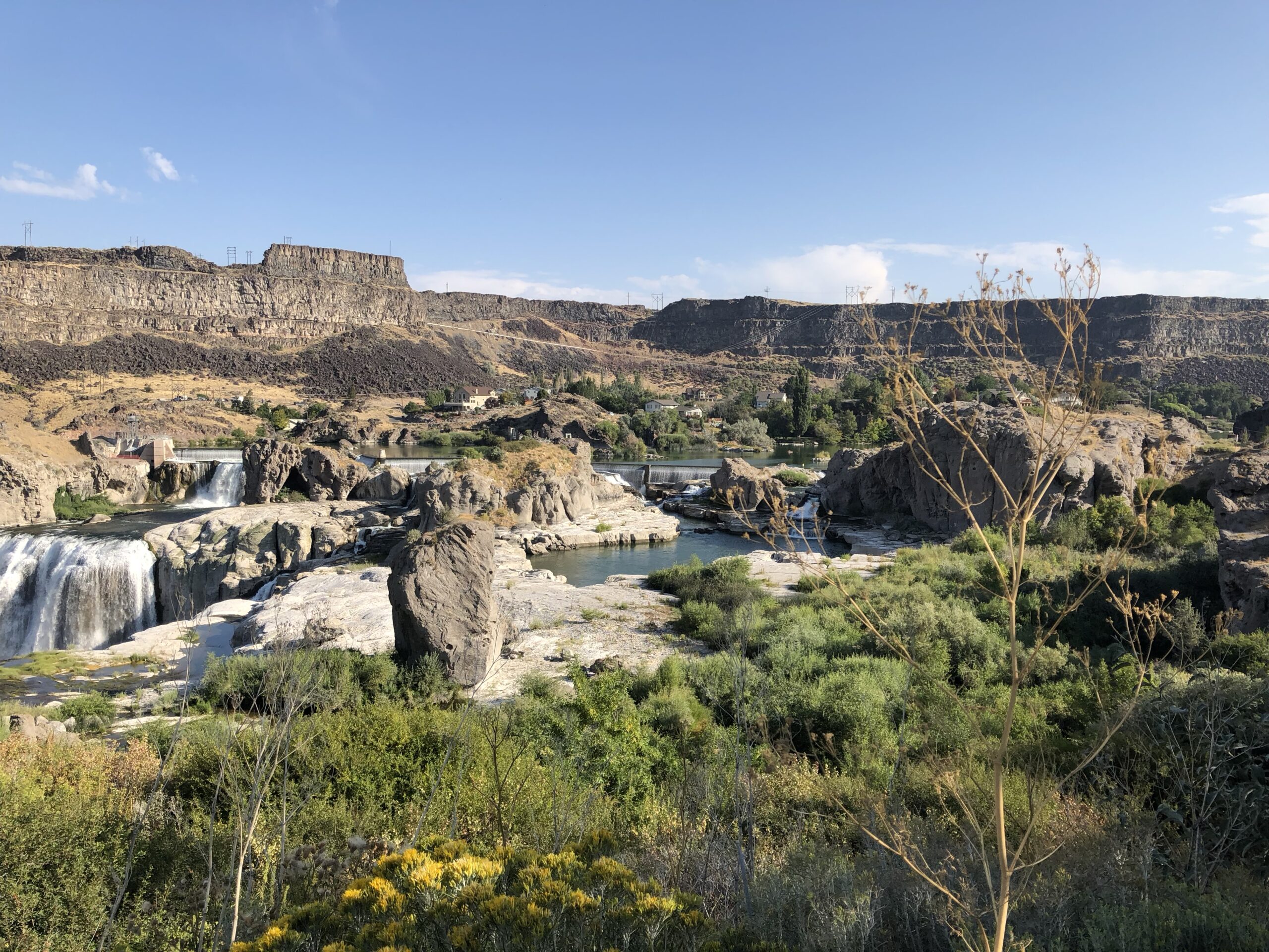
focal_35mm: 28
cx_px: 634
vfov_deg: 49.7
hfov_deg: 63.4
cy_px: 476
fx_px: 1026
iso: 20
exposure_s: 1/1389
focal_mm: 3.99
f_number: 1.8
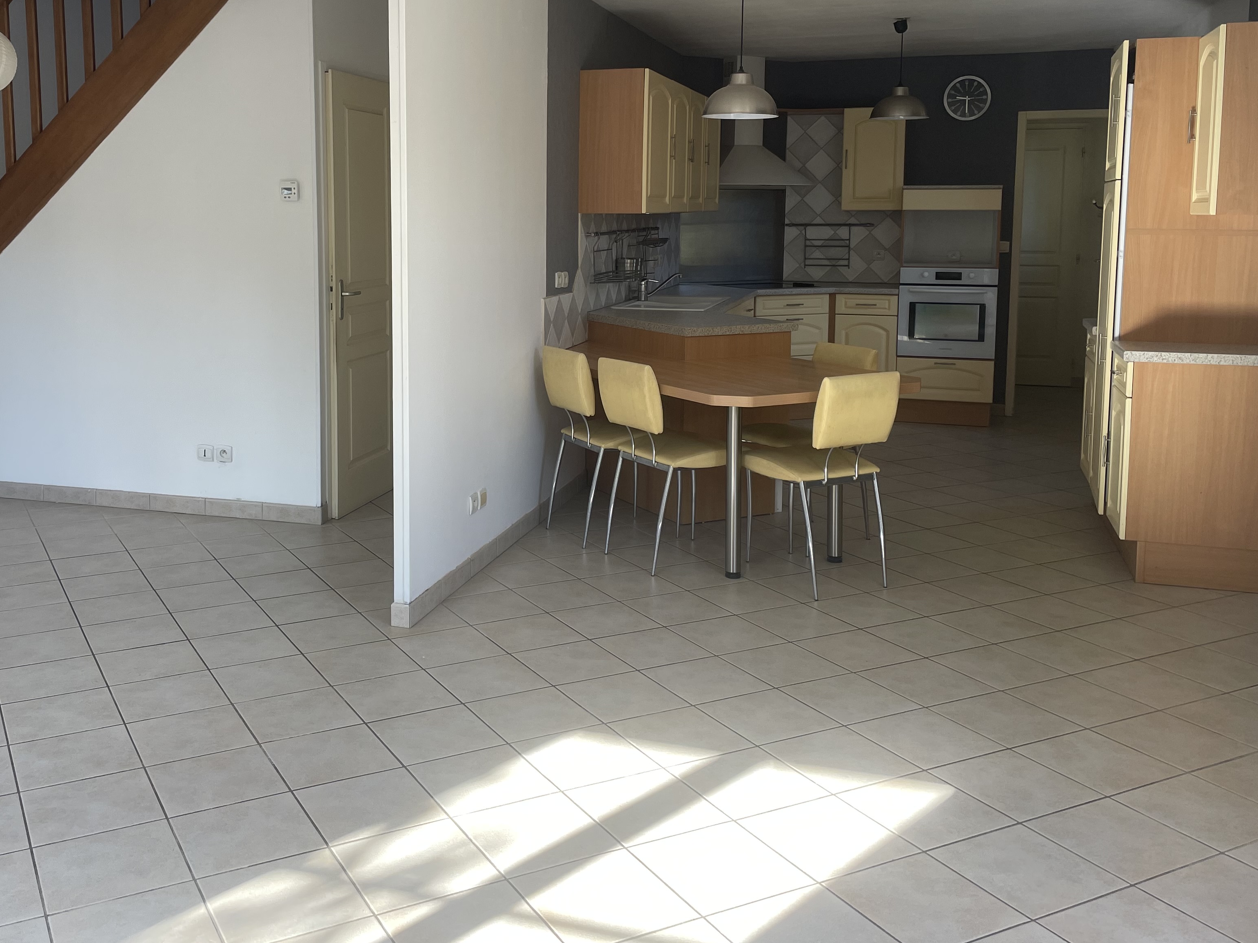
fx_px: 1236
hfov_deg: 53.6
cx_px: 509
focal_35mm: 34
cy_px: 339
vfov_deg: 41.4
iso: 40
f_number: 1.6
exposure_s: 1/121
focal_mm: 4.2
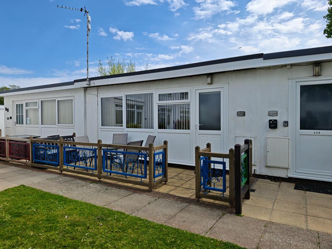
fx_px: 221
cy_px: 124
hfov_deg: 73.9
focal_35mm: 23
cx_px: 166
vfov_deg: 58.9
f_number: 1.6
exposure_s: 1/1900
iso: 50
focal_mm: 6.55
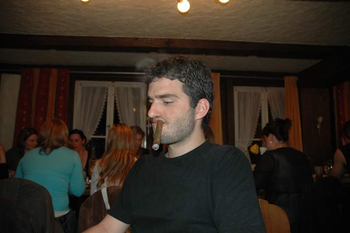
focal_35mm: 27
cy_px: 116
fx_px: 262
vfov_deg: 47.9
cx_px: 175
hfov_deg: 67.4
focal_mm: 18
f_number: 3.5
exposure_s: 1/60
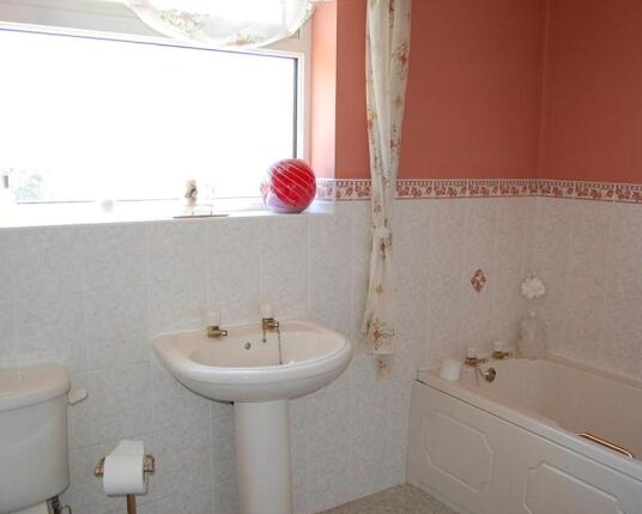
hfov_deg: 57.1
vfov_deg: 47.1
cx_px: 307
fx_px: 589
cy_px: 256
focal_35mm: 31
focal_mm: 18
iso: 400
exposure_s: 1/60
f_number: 3.5
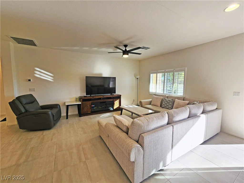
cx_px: 122
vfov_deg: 89.9
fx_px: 92
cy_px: 92
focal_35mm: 13
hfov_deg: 106.2
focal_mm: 2.2
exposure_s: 1/143
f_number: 2.2
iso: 50
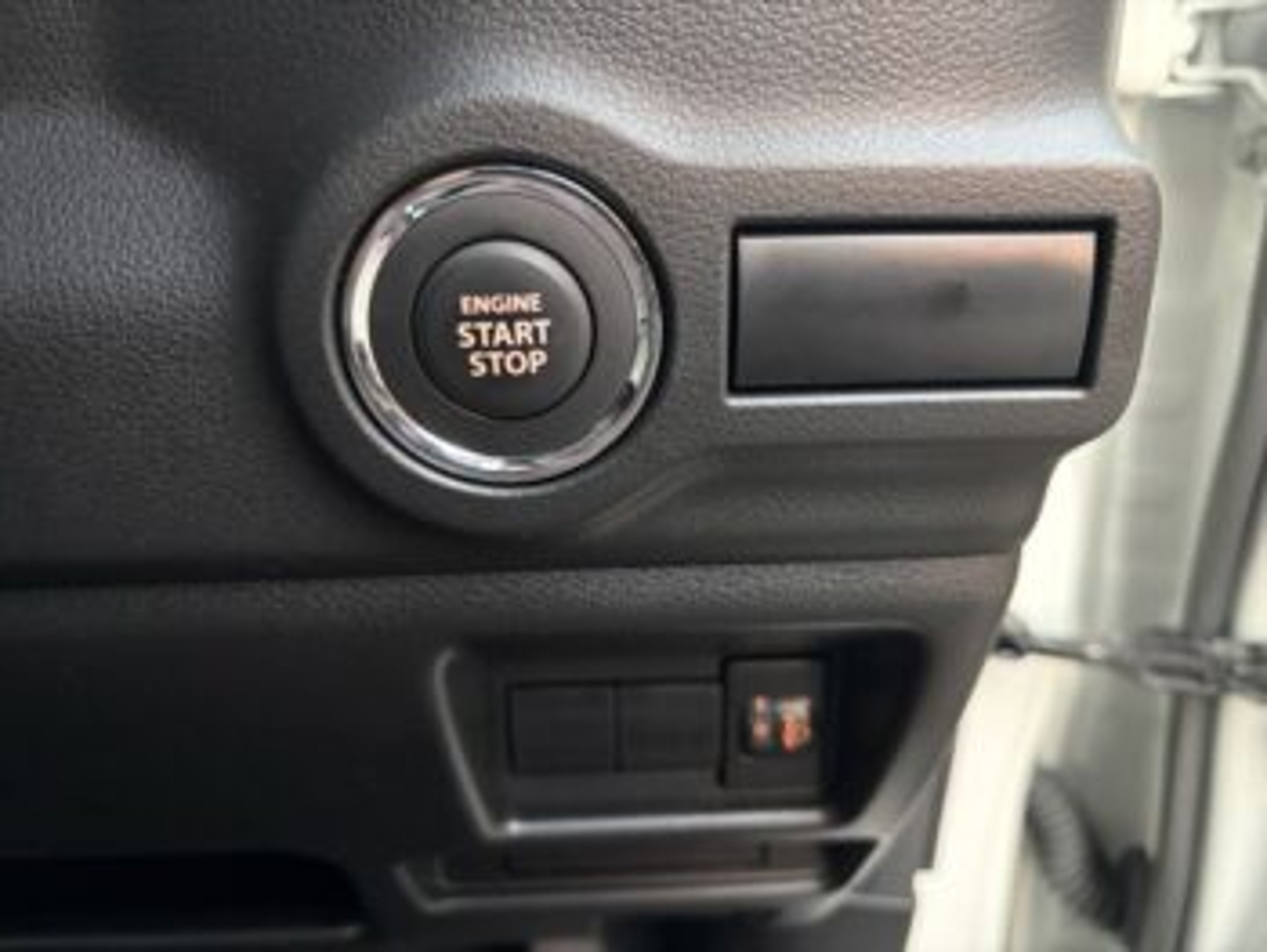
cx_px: 634
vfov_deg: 53.1
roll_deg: +2.8
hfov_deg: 67.3
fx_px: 952
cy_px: 476
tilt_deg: -20.6
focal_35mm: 26
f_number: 1.6
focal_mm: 5.96
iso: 500
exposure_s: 1/25
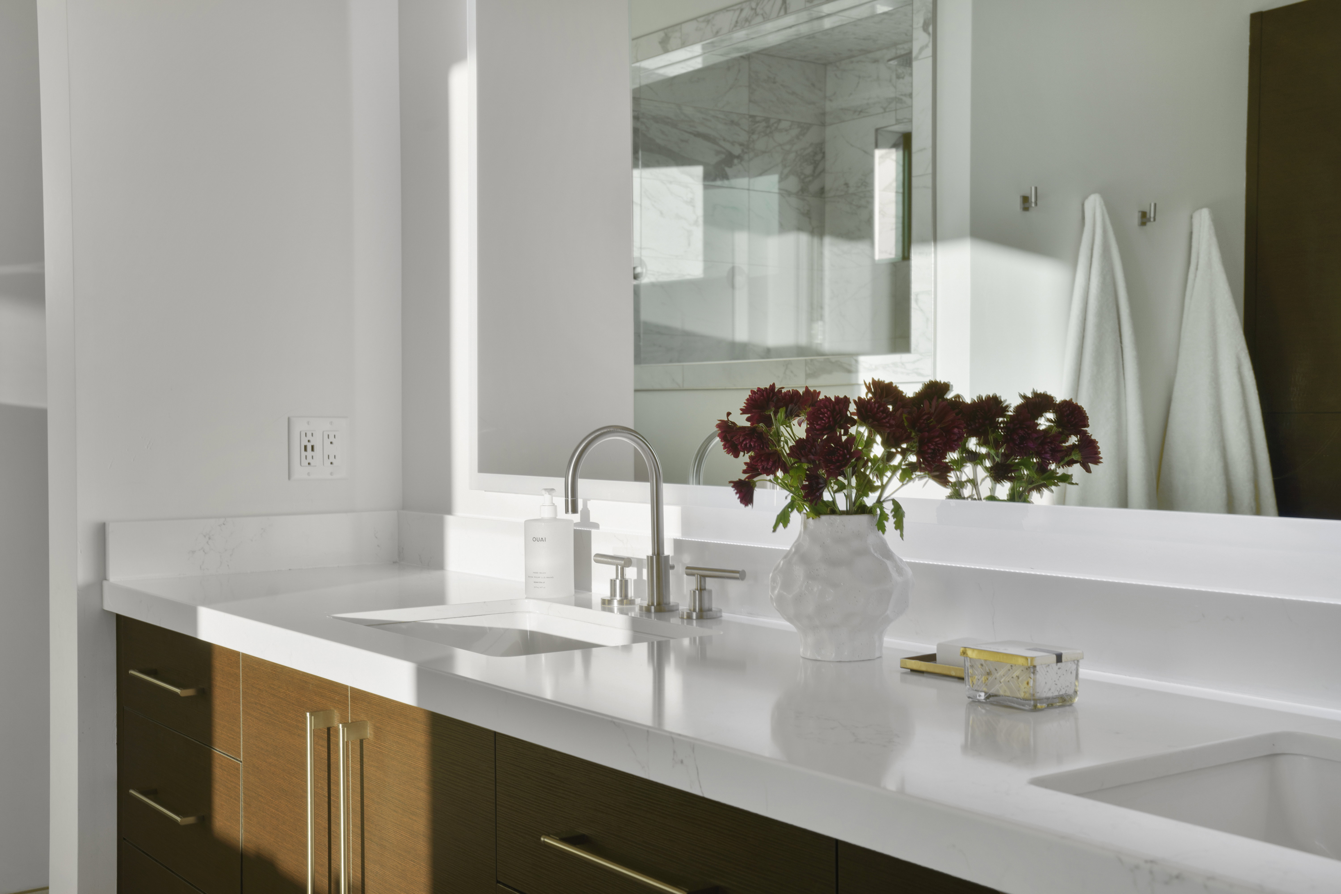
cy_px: 447
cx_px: 670
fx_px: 1594
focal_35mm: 43
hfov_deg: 45.6
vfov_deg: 31.3
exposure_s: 1/20
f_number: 9
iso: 250
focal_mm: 42.8
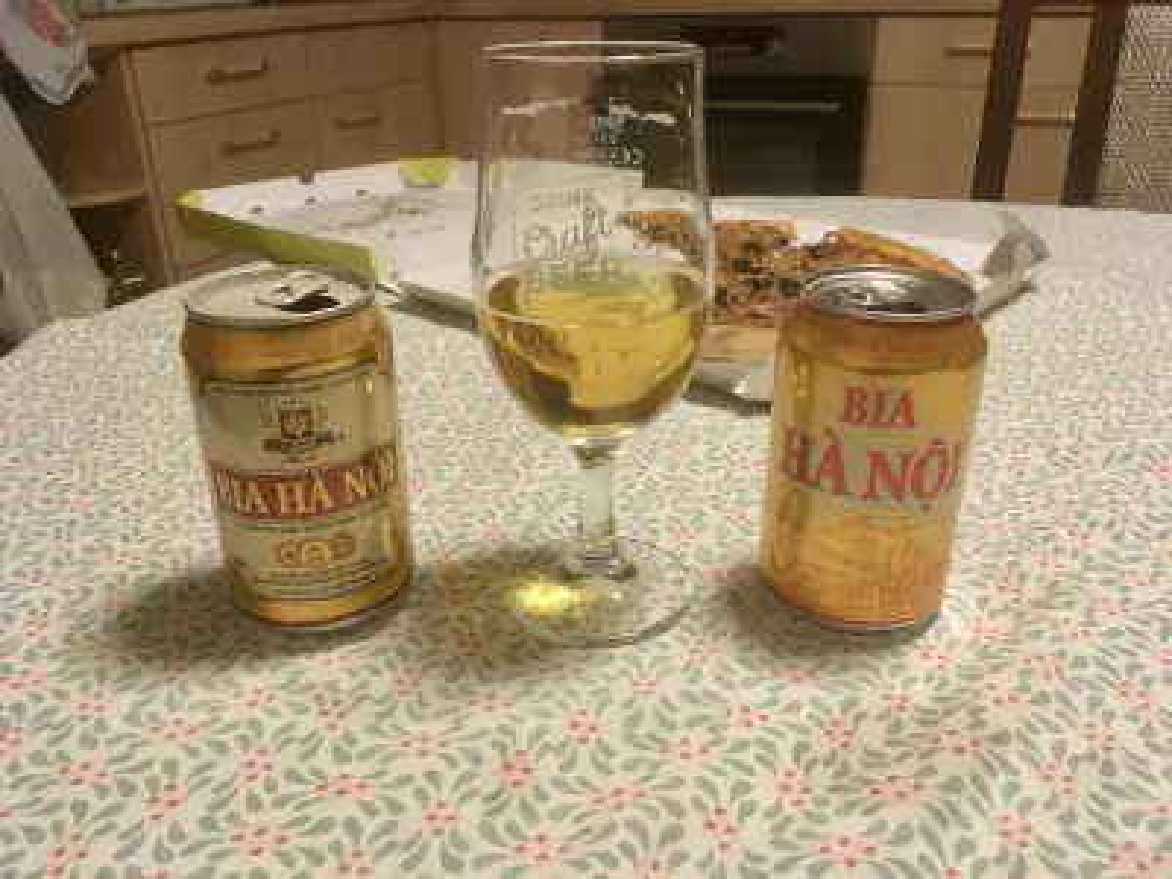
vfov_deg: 48.2
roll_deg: +2.1
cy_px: 440
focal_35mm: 29
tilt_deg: -27.0
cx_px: 586
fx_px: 982
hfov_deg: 61.7
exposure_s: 1/33
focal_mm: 4.15
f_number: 2.2
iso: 200
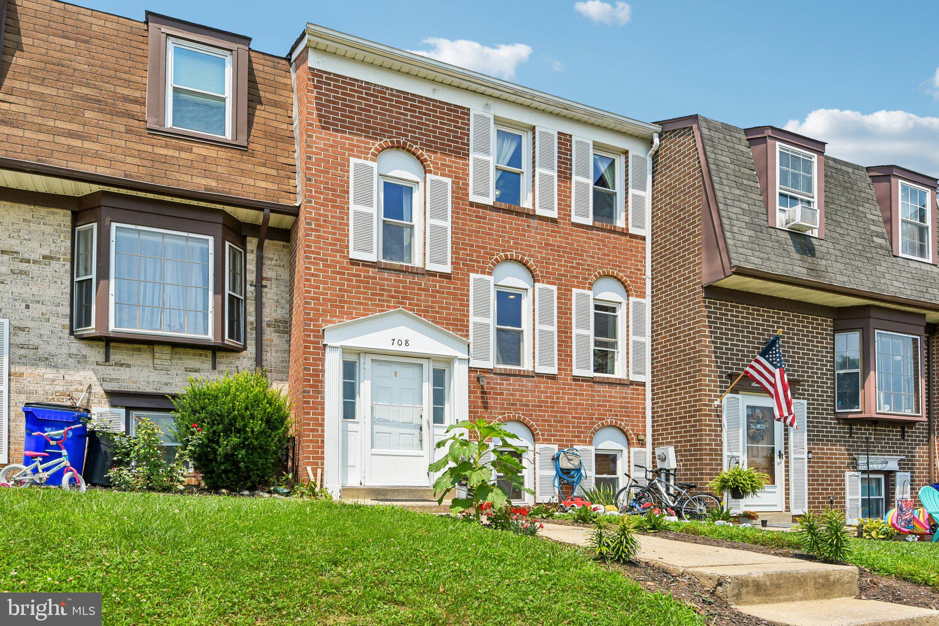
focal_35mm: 24
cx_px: 470
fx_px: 626
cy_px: 313
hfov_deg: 73.7
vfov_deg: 53.1
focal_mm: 24
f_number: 8
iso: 400
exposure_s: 1/1600
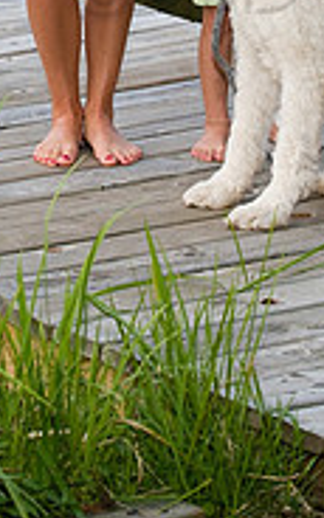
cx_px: 134
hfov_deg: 6.1
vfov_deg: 9.6
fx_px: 3038
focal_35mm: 215
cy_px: -82
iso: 400
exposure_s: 1/200
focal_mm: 86
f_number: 6.3
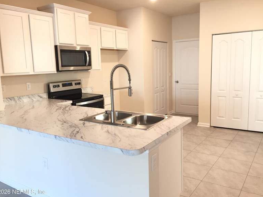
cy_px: 99
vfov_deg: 46.8
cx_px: 129
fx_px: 228
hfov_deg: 60.0
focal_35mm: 30
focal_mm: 4.15
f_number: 2.2
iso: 80
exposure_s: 1/30
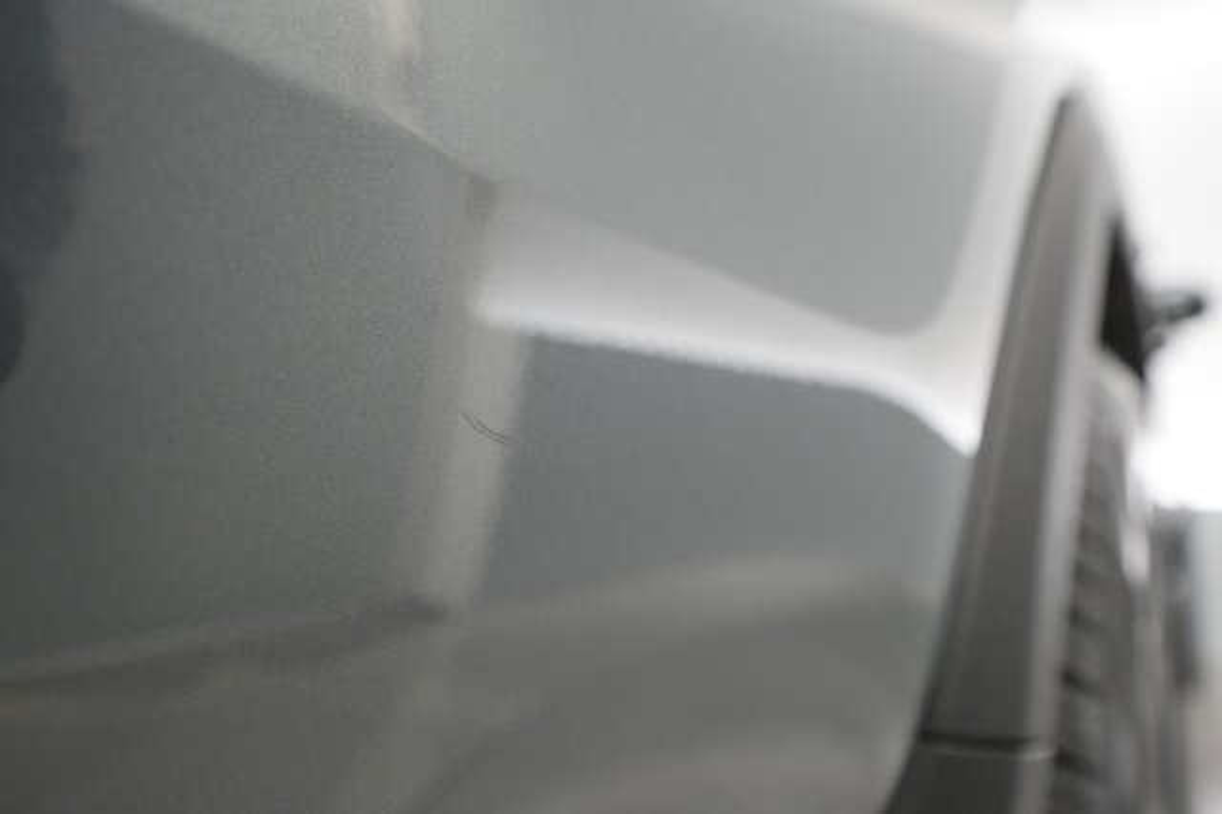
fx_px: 950
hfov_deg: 65.5
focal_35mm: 28
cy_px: 407
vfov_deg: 46.4
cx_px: 611
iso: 4000
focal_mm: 28
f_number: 4.5
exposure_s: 1/100
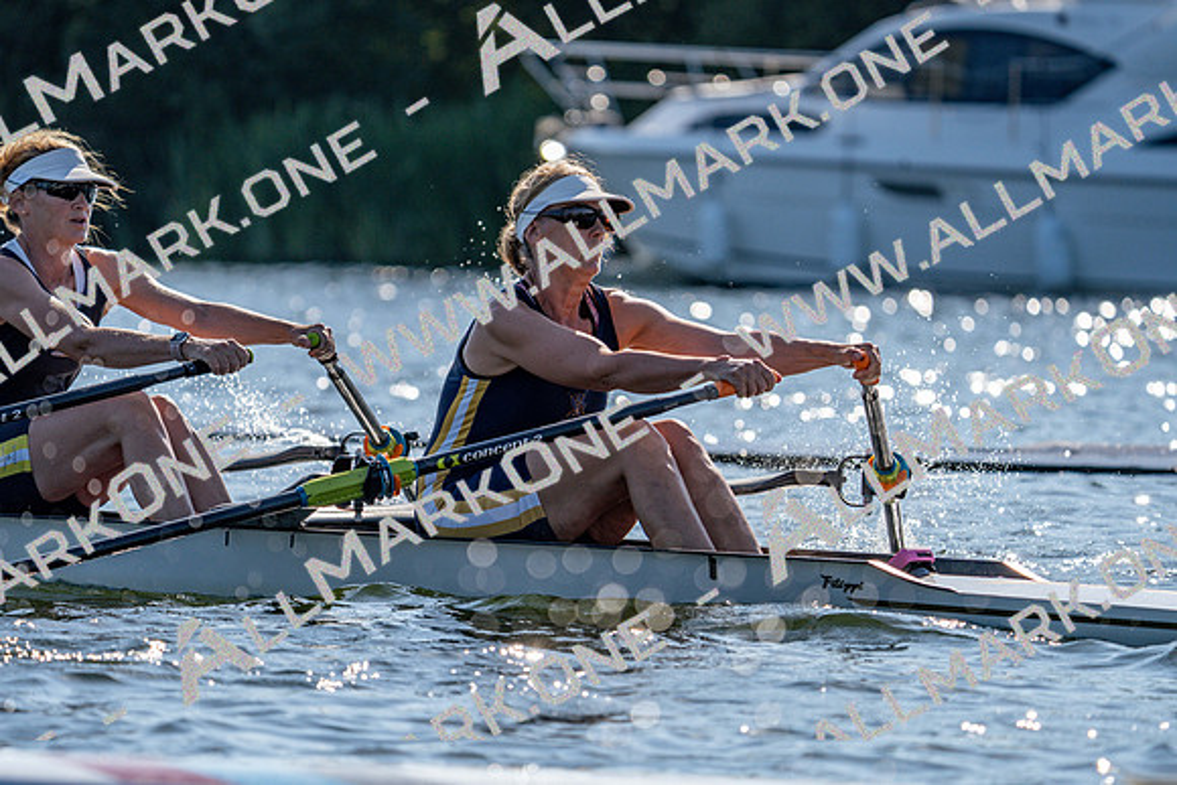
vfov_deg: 4.5
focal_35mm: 306
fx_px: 10006
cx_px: 588
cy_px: 392
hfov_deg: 6.7
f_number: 6.3
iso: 200
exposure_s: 1/1600
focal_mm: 306
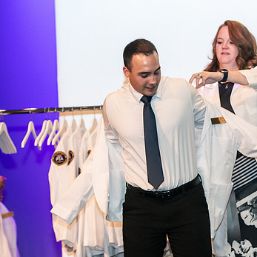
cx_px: 209
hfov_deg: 12.2
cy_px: 132
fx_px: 1193
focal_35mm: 142
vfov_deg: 12.3
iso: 3200
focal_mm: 100
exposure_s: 1/200
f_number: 3.5
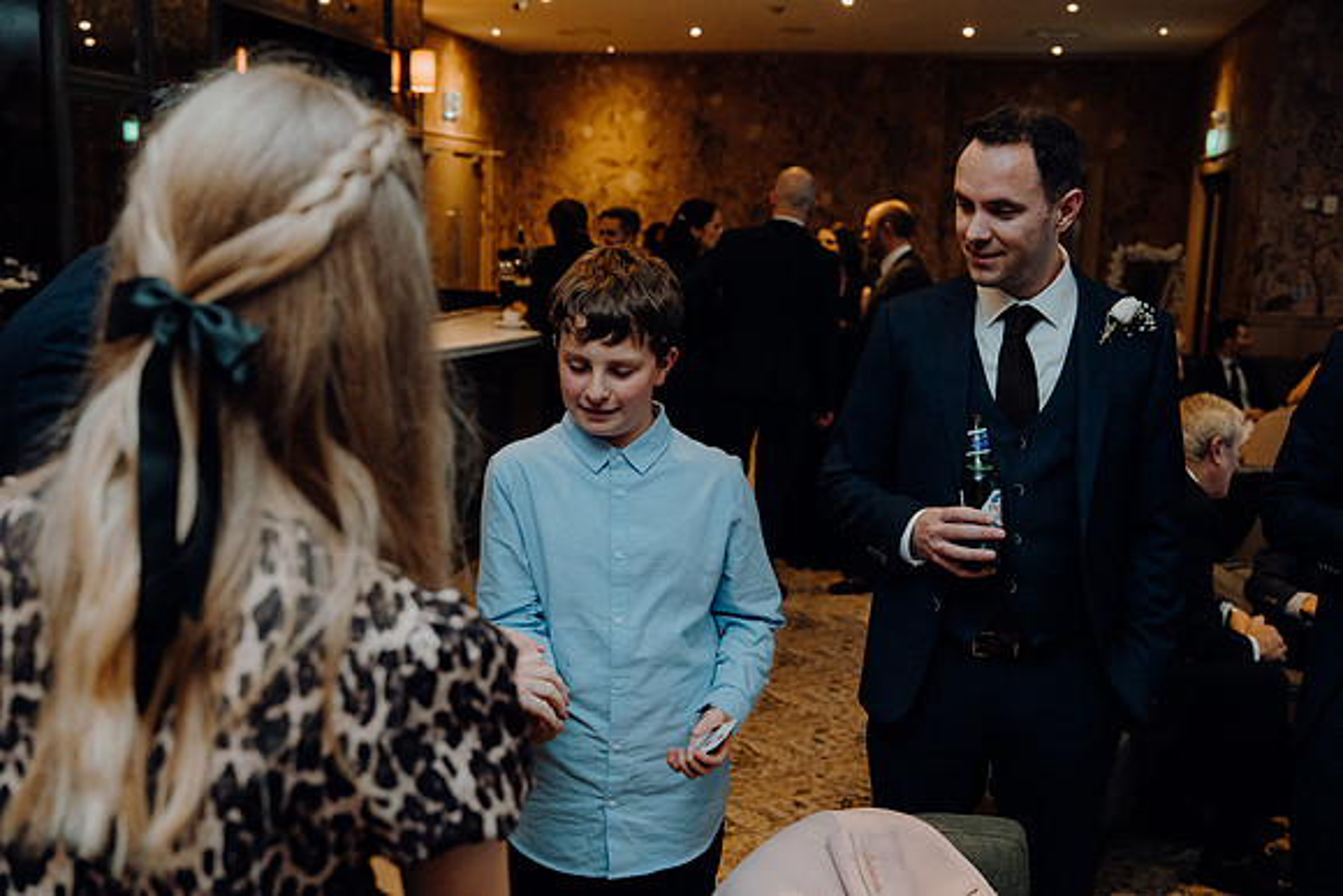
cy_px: 448
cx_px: 672
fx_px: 1381
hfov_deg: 51.9
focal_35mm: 37
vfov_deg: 36.0
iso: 3200
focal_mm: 37
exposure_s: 1/160
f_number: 3.5
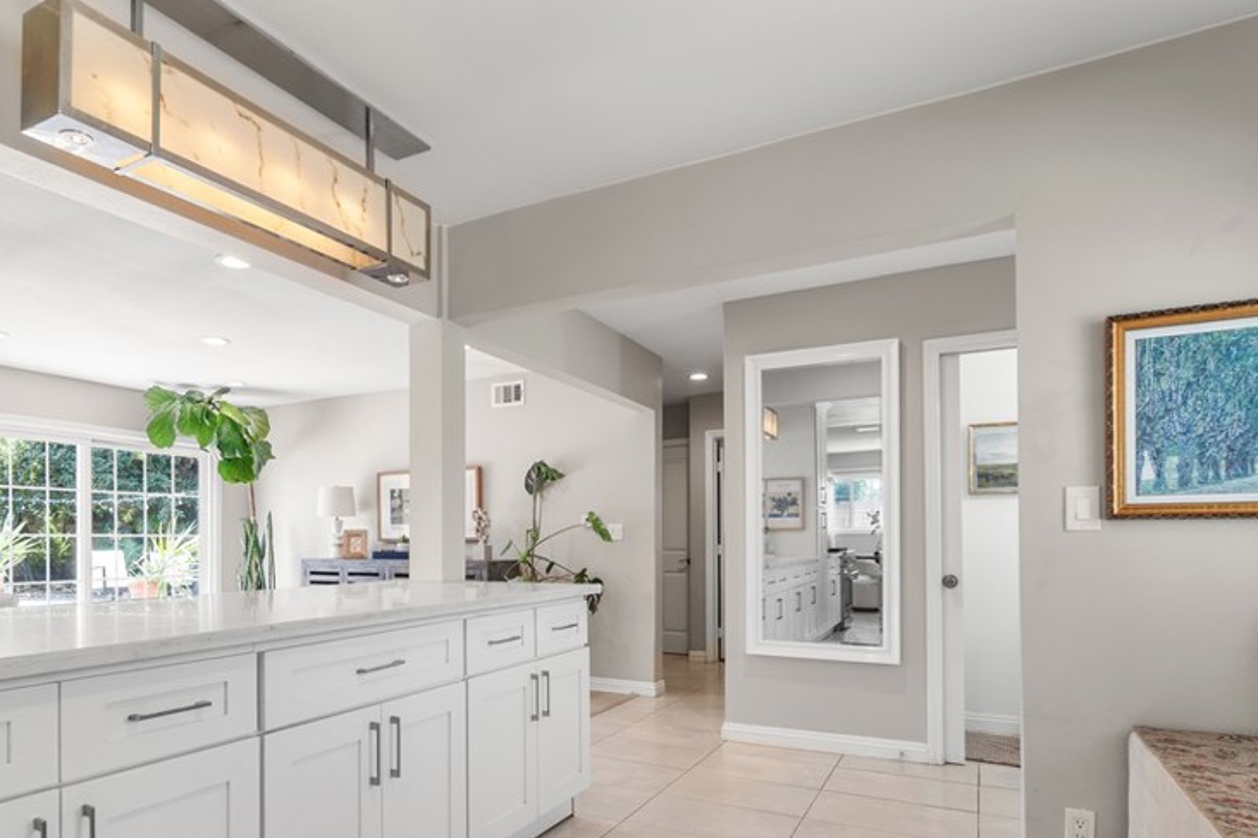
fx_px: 734
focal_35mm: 21
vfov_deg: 58.7
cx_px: 554
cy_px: 527
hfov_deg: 80.9
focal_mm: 10
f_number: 7.1
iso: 320
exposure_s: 1/15
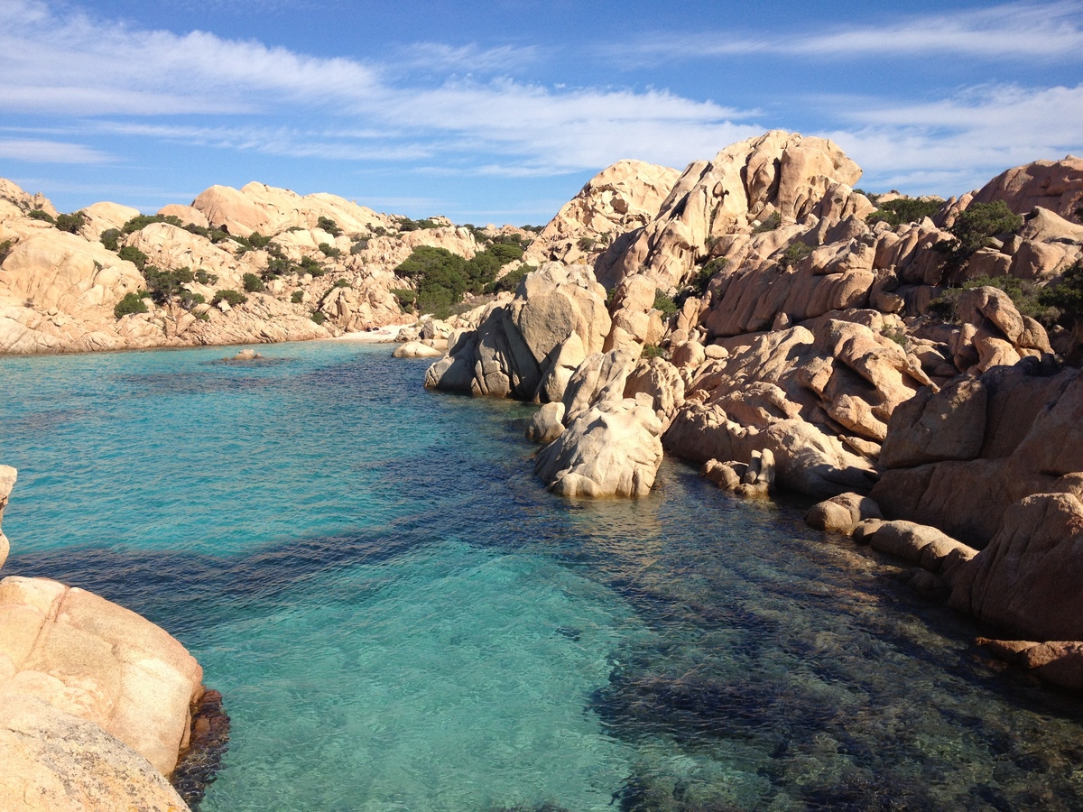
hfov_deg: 52.6
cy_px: 406
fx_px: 1095
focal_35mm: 35
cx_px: 542
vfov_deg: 40.7
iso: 64
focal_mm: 4.28
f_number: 2.4
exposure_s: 1/1905
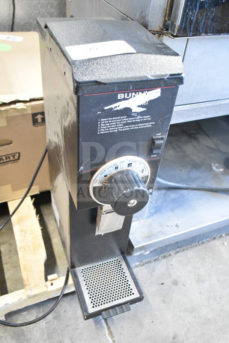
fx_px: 300
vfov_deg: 59.5
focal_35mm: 32
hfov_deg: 41.7
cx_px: 114
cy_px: 172
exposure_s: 1/30
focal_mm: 21
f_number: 3.8
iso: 5600
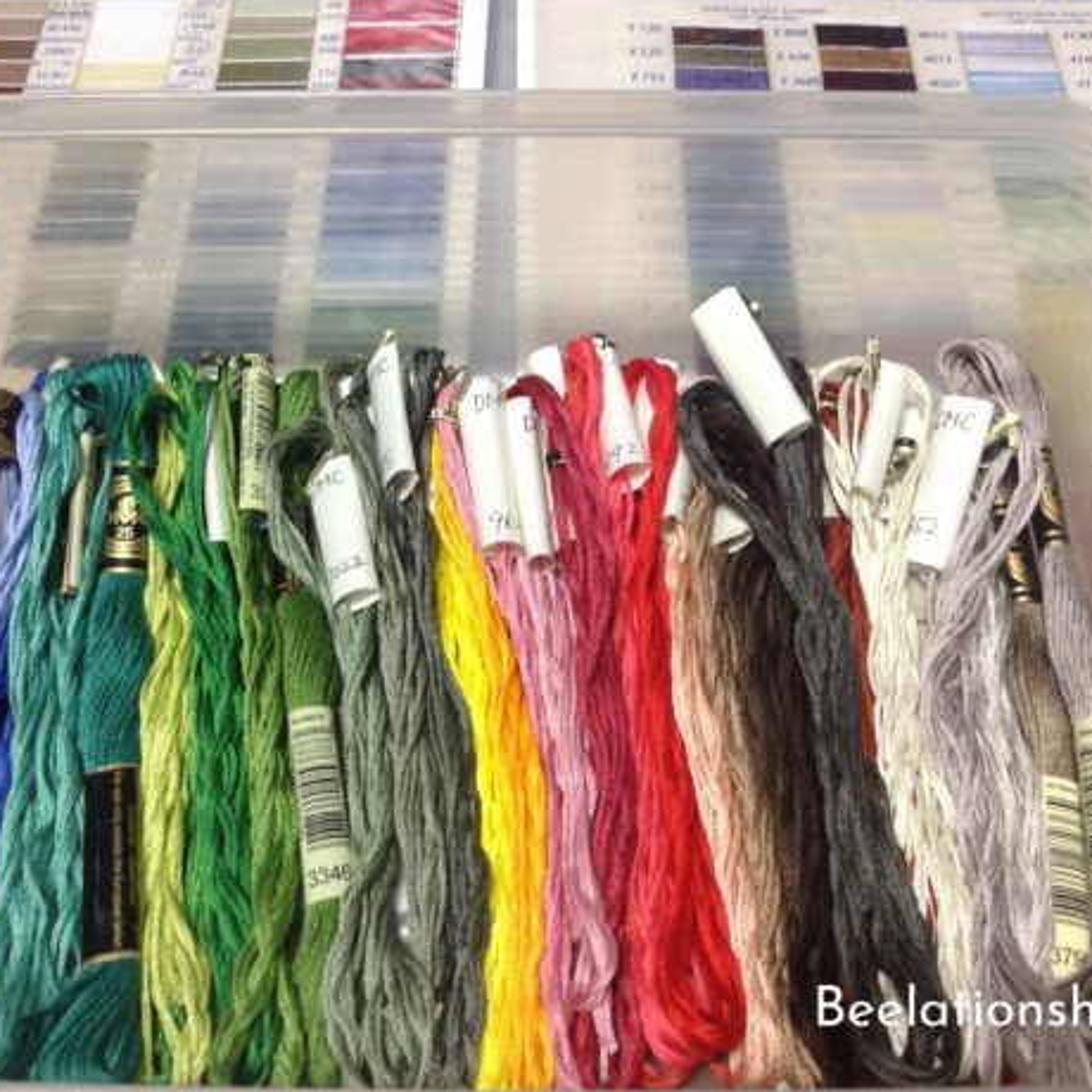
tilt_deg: -58.0
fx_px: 1428
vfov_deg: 41.9
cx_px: 529
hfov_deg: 41.9
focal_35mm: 40
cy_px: 534
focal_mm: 3.3
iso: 125
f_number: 2.4
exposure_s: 1/24
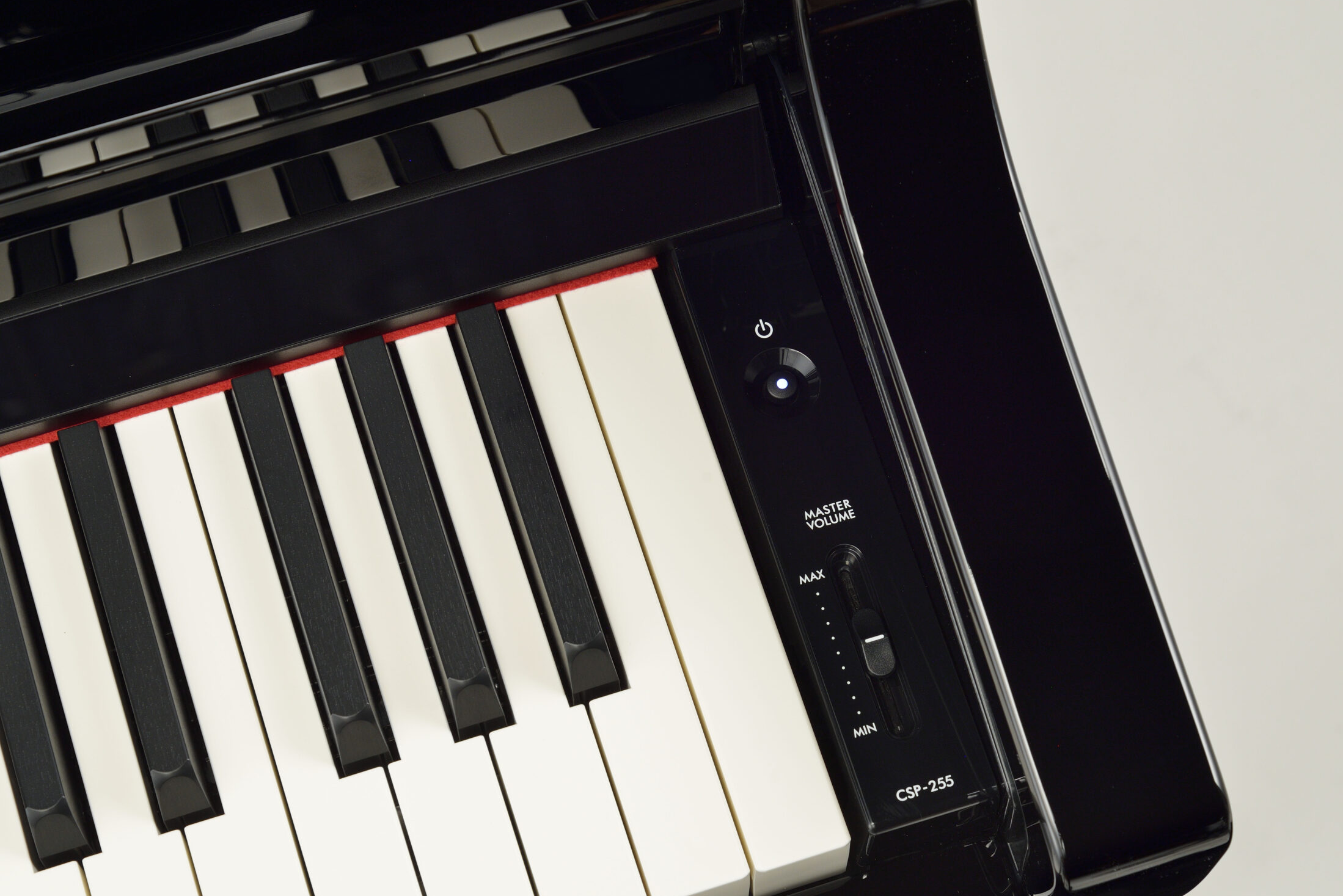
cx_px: 763
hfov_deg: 20.6
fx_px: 3694
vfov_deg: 13.8
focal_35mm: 99
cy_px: 504
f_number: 11
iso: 400
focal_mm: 85
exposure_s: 1/25
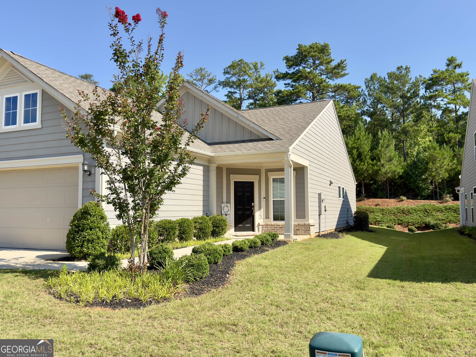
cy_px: 178
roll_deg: +0.6
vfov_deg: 46.8
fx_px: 413
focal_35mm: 30
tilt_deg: +4.8
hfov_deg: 60.0
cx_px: 238
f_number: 1.78
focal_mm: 6.76
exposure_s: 1/2545
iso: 64
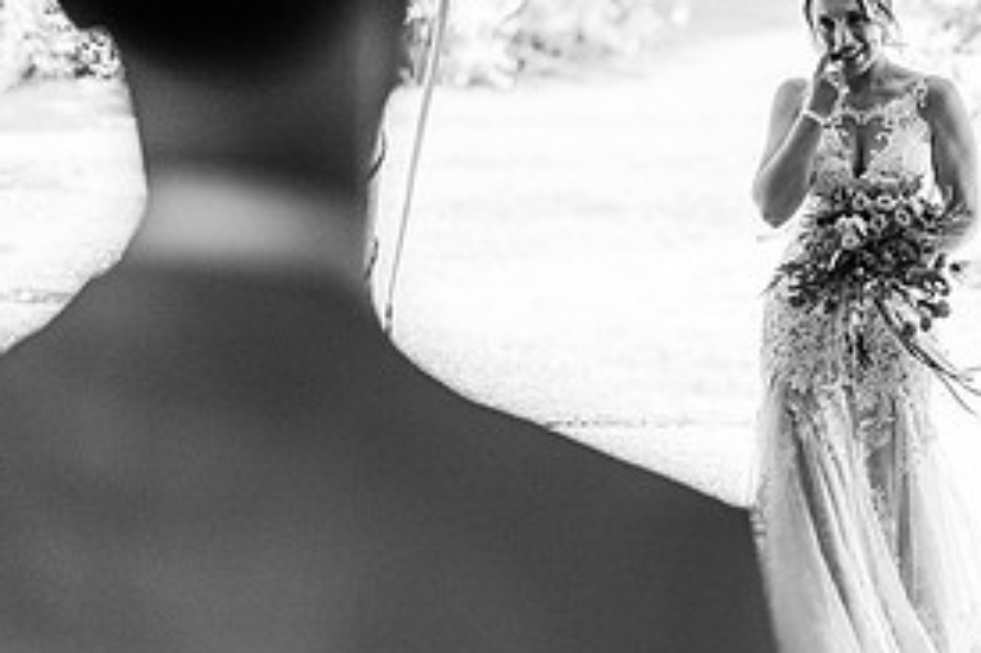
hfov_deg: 11.4
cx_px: 985
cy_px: 268
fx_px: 4875
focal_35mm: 179
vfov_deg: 7.7
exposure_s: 1/1000
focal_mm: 85
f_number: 1.8
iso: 100
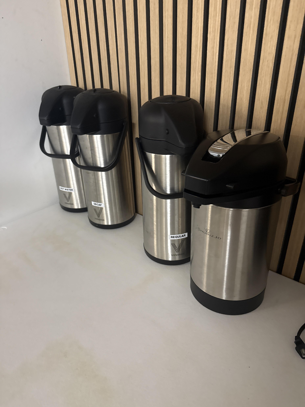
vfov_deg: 71.6
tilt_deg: -27.7
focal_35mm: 24
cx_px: 152
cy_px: 204
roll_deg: +1.0
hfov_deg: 56.8
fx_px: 282
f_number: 1.78
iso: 800
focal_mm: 6.76
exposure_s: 1/40
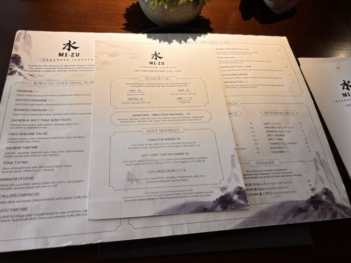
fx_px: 264
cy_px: 132
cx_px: 176
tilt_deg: -60.3
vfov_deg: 53.1
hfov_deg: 67.3
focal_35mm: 26
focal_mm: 5.96
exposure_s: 1/87
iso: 125
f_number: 1.6
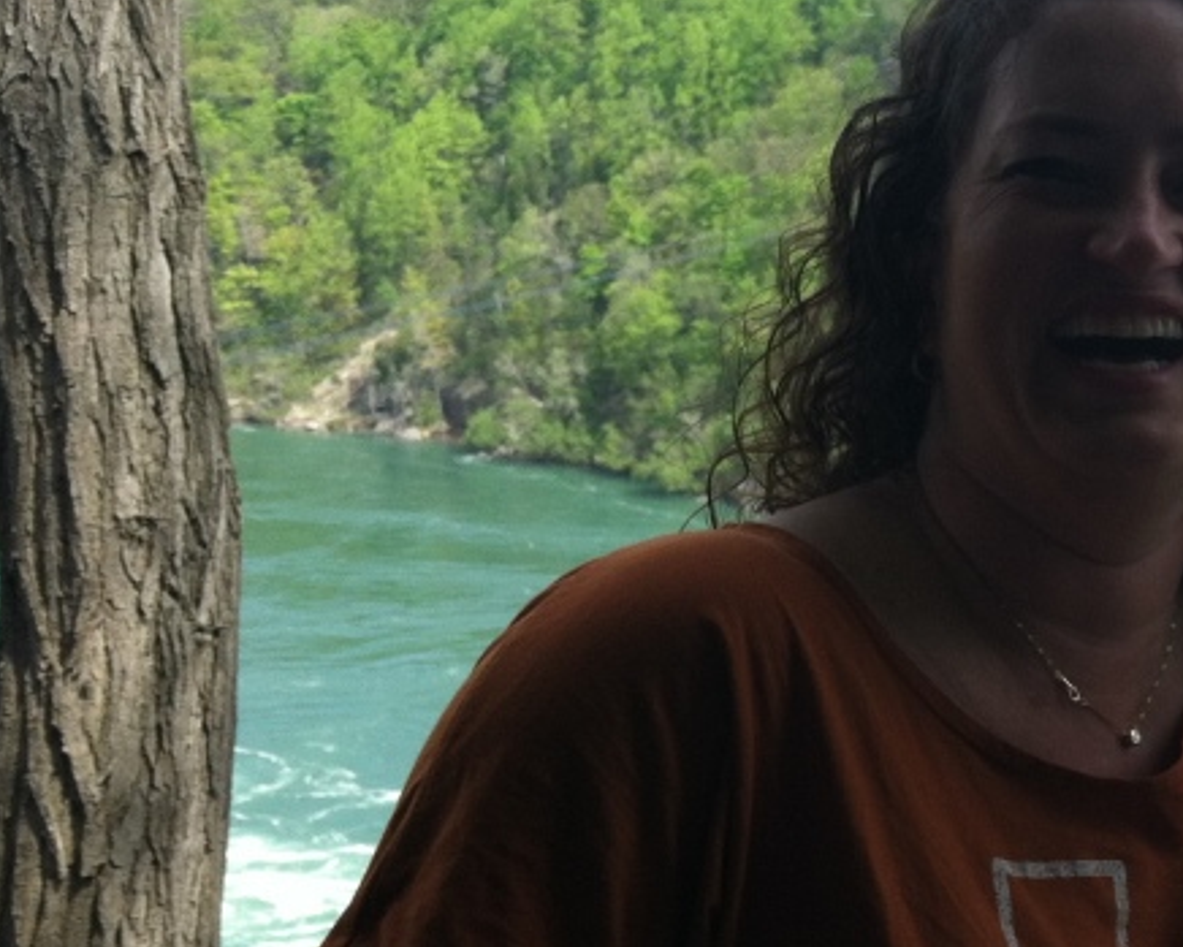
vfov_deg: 19.1
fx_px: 2802
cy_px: 621
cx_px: 1376
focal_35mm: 80
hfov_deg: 22.2
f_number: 2.8
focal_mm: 3.85
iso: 80
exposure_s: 1/441
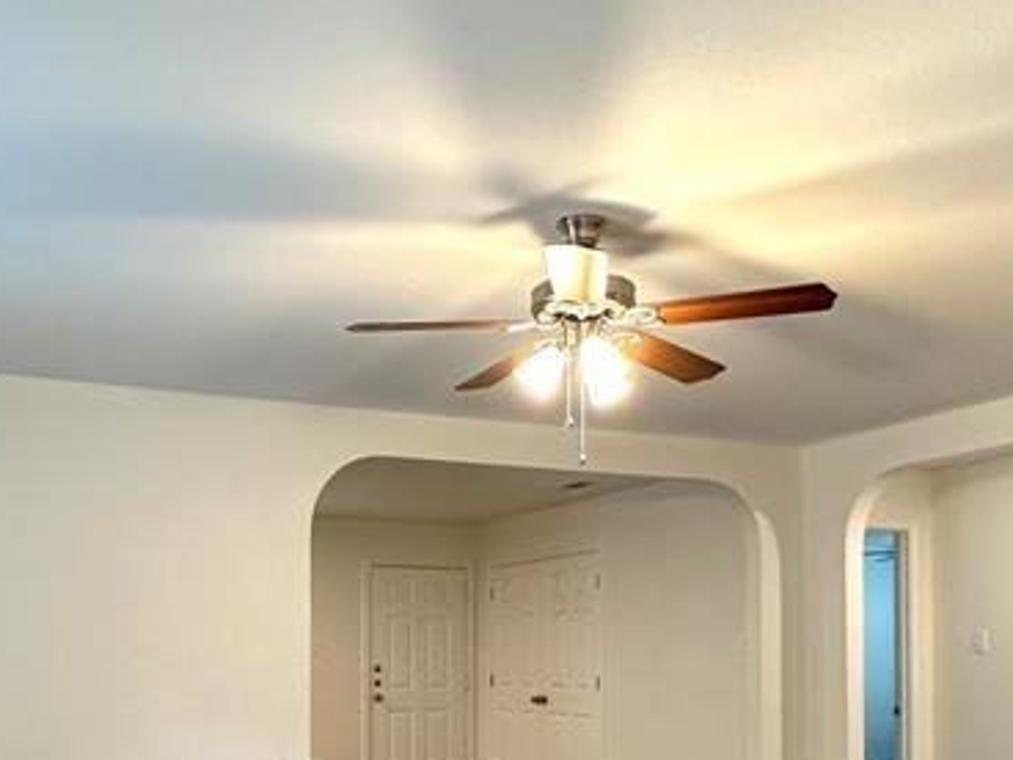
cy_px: 647
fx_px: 1141
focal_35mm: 39
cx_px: 380
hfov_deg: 47.4
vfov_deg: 35.2
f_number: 2.2
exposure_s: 1/60
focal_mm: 2.22
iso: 250
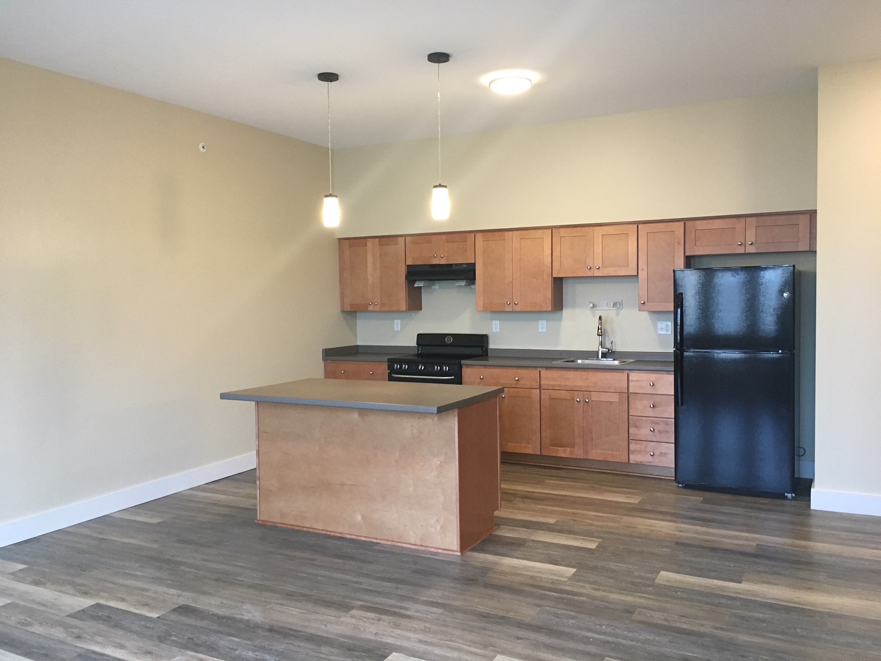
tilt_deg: -1.5
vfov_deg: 48.2
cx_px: 440
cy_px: 330
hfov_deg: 61.7
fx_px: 738
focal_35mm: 29
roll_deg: +0.9
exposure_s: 1/30
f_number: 2.2
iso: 160
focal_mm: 4.15
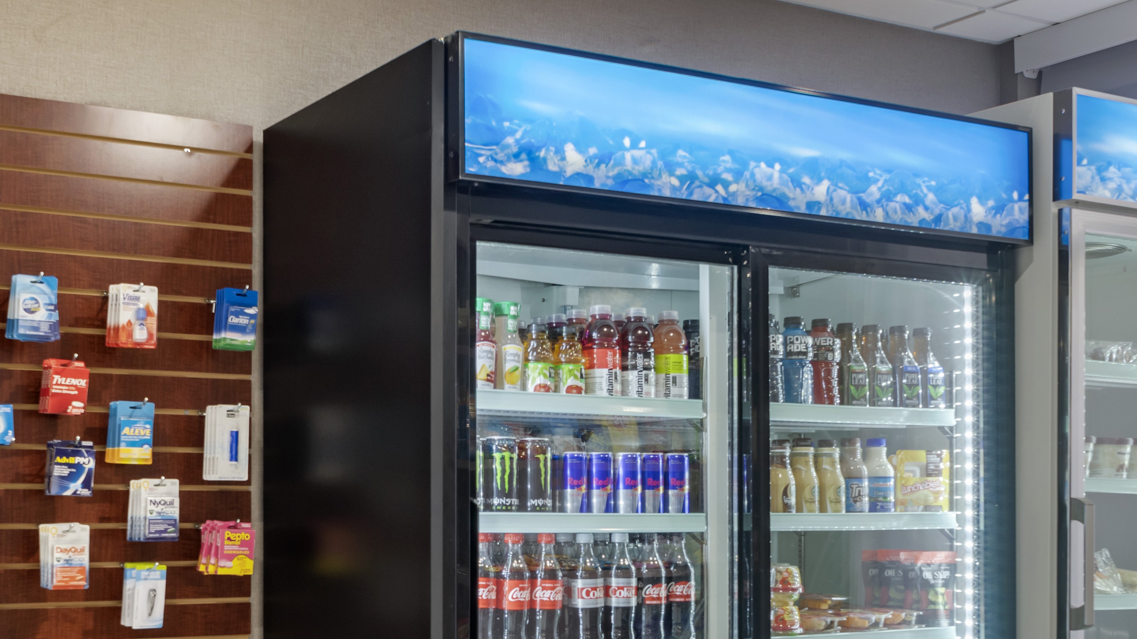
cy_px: 574
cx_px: 509
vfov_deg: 24.7
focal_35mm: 47
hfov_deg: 43.7
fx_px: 1417
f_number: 8
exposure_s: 1/30
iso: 400
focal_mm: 29
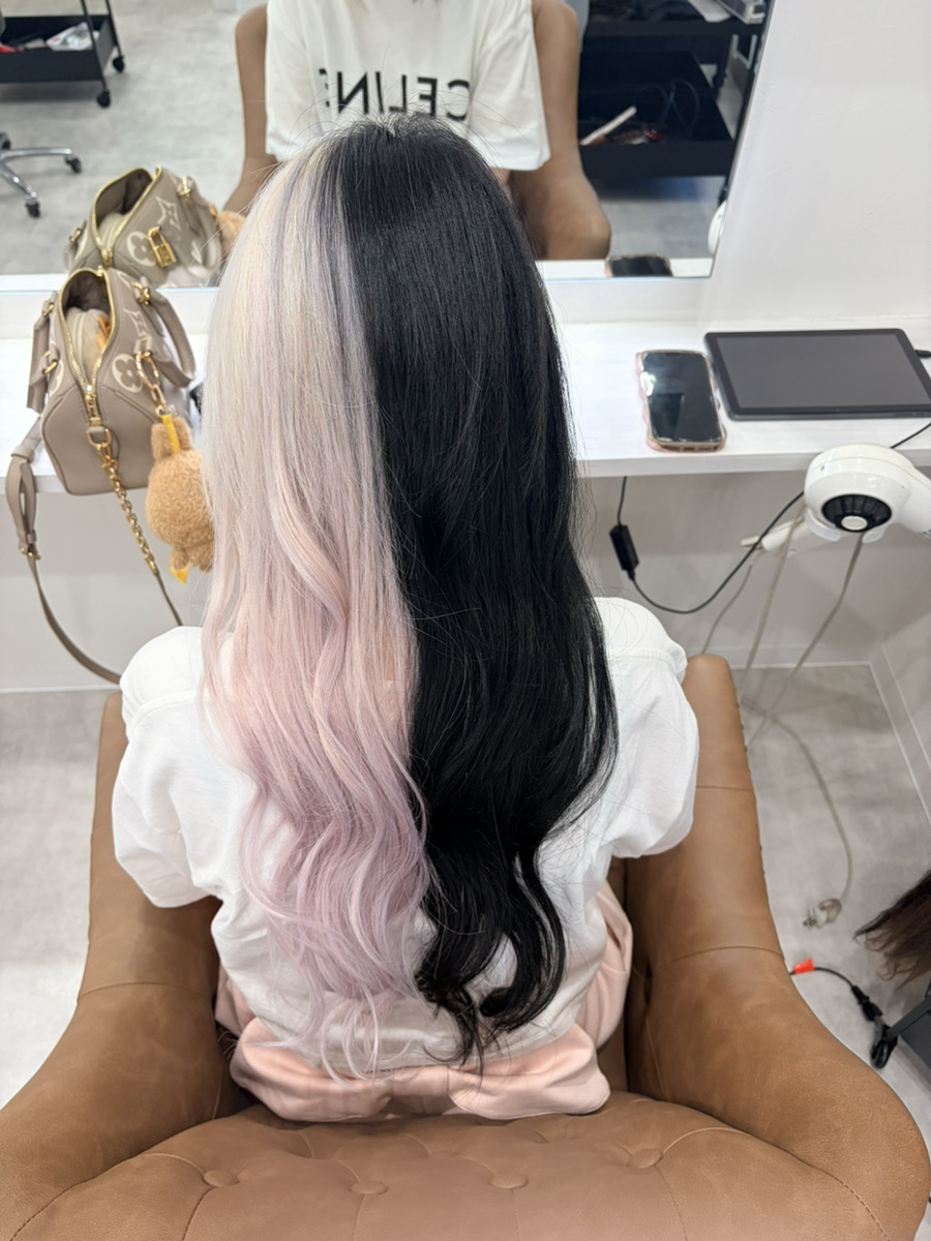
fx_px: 932
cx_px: 466
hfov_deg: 53.1
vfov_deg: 67.3
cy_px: 620
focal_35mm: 26
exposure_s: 1/113
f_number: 1.6
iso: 125
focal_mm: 5.96
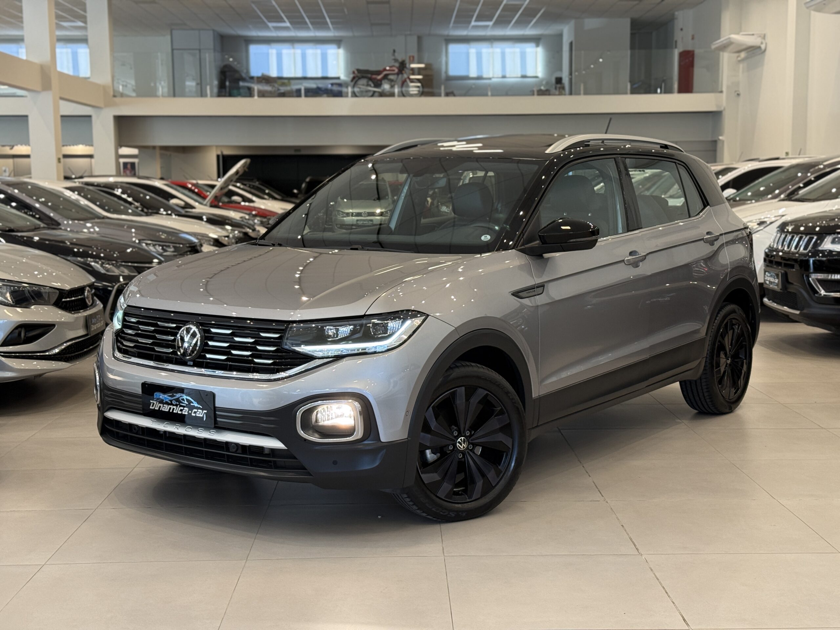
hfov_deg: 39.7
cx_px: 420
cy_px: 315
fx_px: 1165
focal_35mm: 48
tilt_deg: -6.2
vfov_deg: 30.3
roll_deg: +0.5
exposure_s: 1/60
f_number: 1.78
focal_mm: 6.76
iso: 125
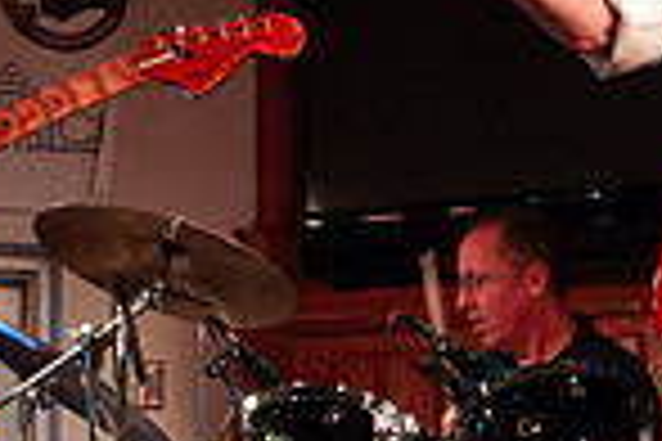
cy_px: 284
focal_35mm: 95
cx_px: 306
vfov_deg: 14.4
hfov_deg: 21.5
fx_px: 1747
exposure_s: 1/80
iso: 6400
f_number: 6.3
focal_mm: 24
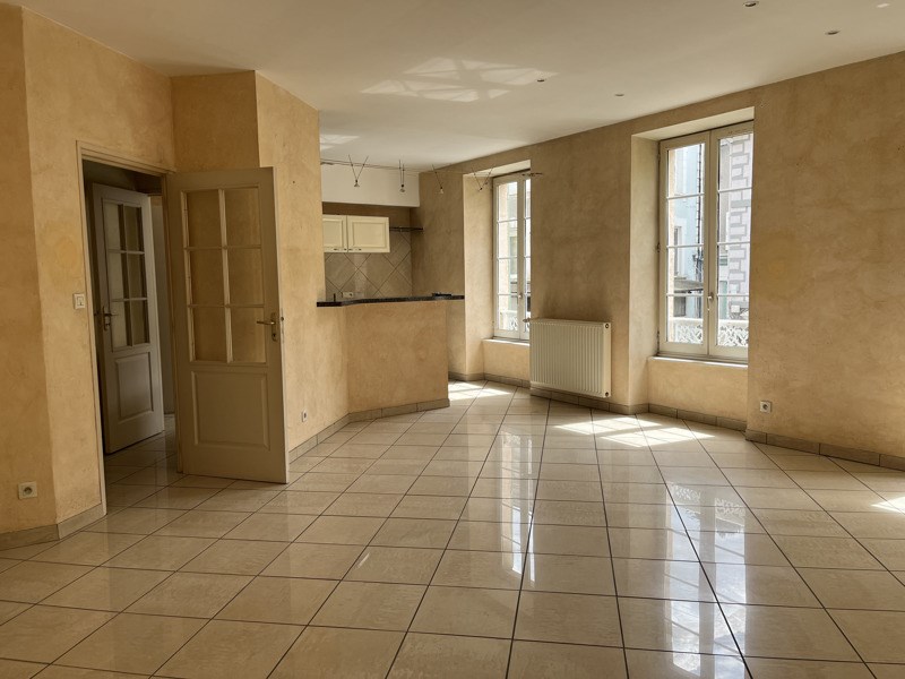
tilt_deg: -6.2
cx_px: 452
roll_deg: +1.0
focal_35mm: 26
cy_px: 340
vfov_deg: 53.1
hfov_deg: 67.3
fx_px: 680
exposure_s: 1/425
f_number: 1.6
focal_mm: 5.1
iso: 50
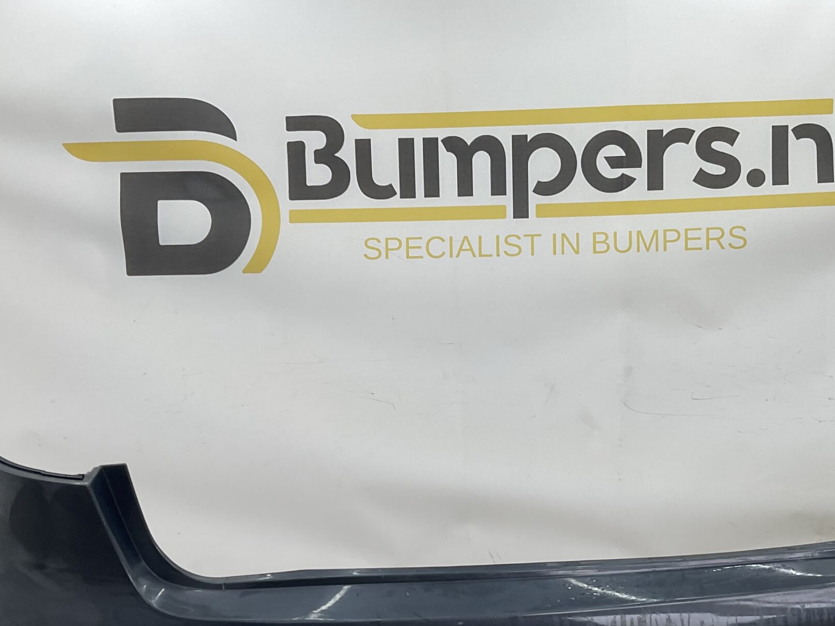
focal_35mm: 46
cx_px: 509
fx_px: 1109
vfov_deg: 30.8
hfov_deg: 41.0
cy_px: 496
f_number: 1.8
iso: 16
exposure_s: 1/122
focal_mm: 3
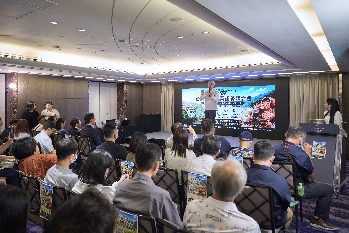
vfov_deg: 51.3
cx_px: 168
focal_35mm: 25
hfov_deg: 71.5
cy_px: 115
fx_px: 242
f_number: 2.8
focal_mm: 24
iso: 3200
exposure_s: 1/160
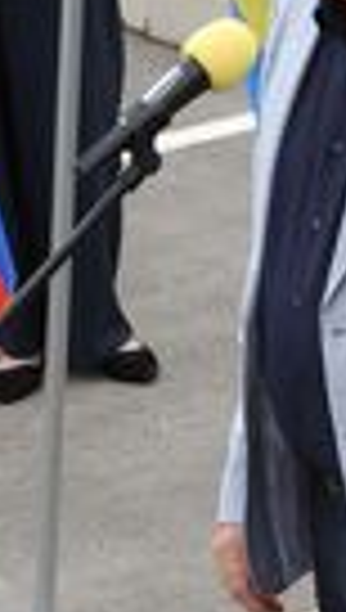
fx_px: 6297
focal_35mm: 388
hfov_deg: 3.1
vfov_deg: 5.5
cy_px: 36
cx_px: 207
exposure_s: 1/60
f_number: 5
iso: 125
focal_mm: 24.2
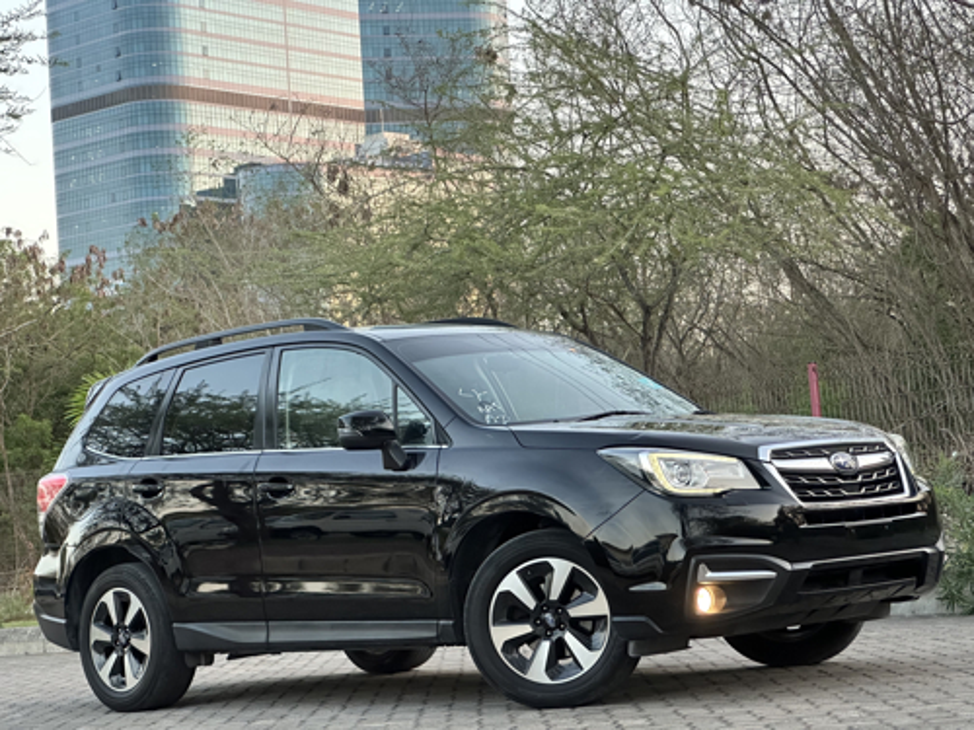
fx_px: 2167
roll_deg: +3.8
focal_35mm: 77
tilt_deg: +3.5
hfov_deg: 25.3
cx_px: 487
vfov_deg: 19.1
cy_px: 365
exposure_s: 1/99
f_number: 2.8
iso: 200
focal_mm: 9
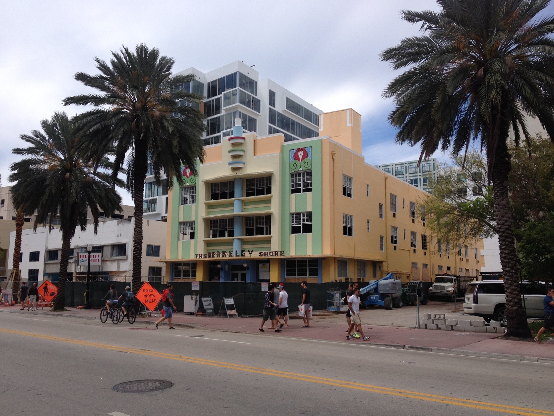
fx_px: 560
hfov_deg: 52.6
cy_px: 208
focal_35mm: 35
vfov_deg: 40.7
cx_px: 277
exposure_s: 1/1727
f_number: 2.4
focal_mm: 4.28
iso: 50
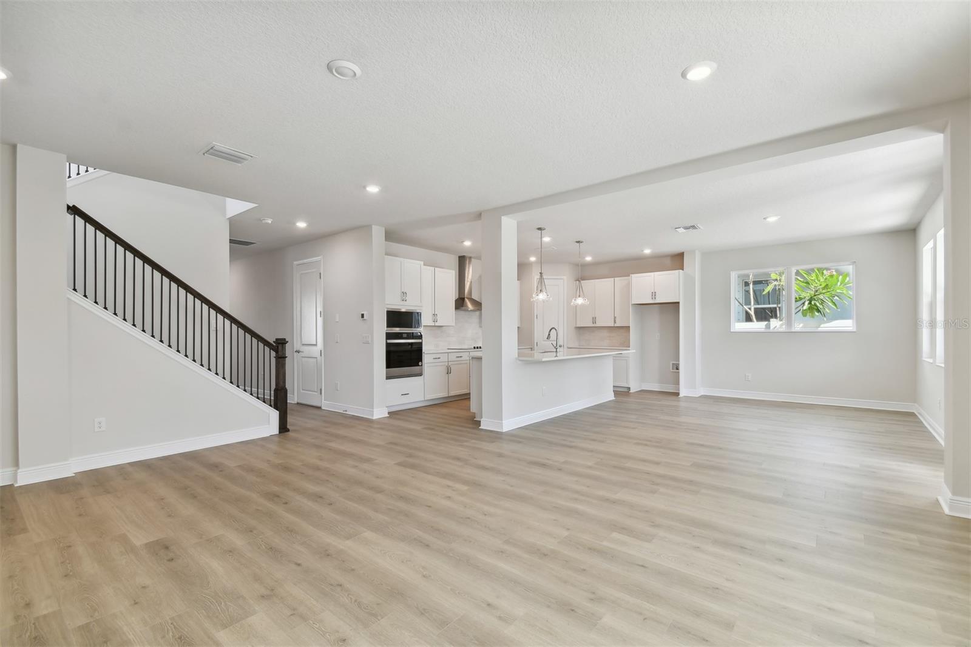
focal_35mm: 15
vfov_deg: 77.3
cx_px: 486
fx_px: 404
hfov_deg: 100.4
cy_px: 324
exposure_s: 1/25
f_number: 7.1
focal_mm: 10
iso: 100
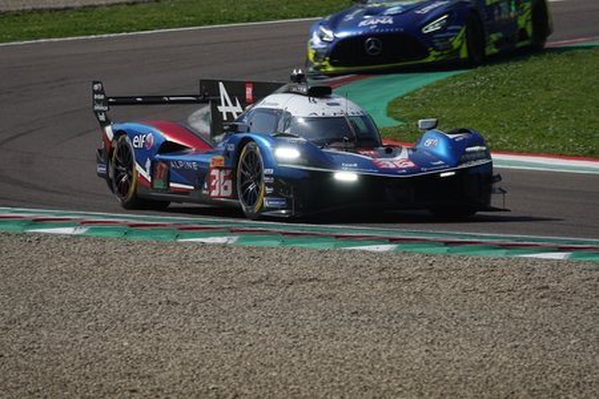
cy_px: 200
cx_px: 300
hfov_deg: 4.2
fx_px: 8202
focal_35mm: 493
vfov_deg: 2.8
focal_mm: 180.69
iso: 100
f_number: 6.3
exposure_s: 1/800
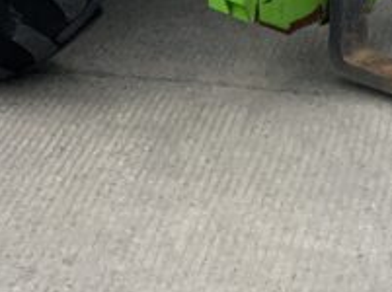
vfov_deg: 9.2
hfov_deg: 13.4
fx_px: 1673
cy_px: -362
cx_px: 172
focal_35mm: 148
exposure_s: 1/1786
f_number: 1.8
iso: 16
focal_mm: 3
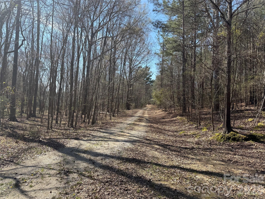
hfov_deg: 71.6
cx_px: 132
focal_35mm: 24
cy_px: 100
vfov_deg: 56.8
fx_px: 184
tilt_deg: +1.2
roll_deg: -1.1
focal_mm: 6.76
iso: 80
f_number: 1.78
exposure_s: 1/2053
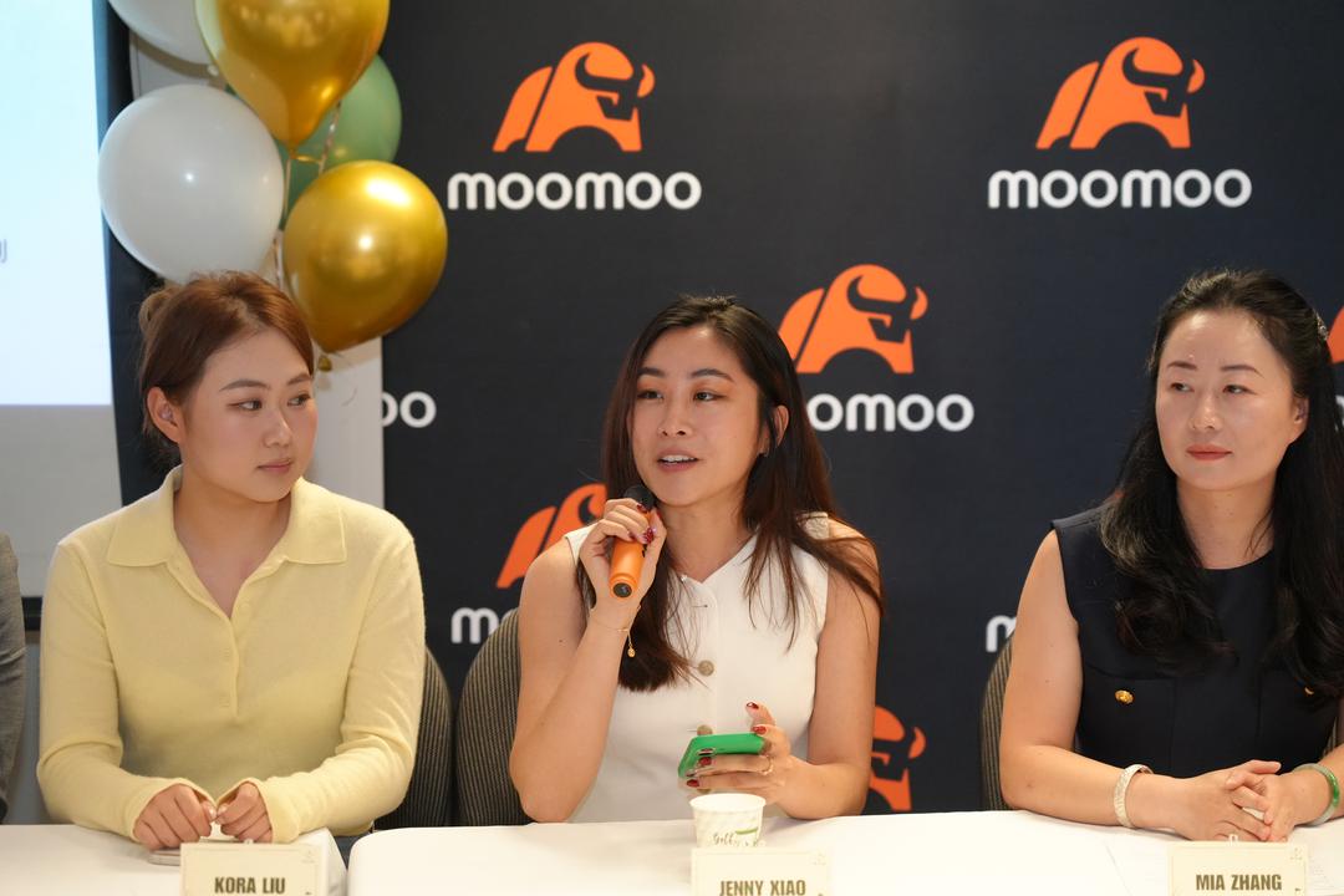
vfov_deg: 14.6
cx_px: 672
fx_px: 3509
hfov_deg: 21.7
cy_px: 448
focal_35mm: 94
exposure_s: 1/160
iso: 5000
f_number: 4
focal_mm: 94
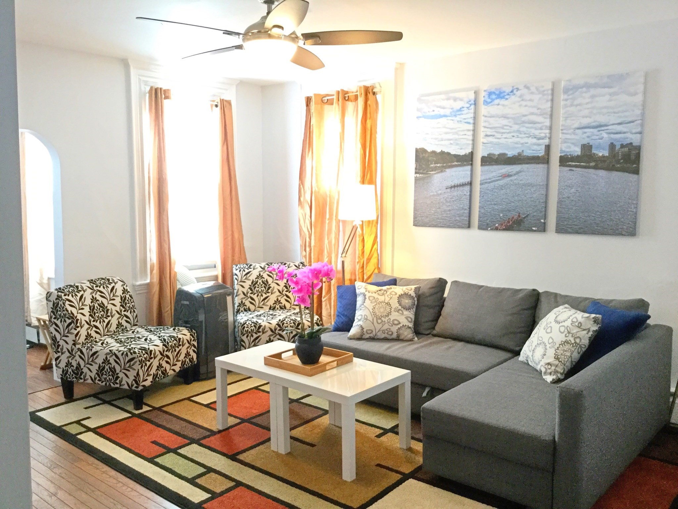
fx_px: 607
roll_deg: +0.4
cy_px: 254
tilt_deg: -6.7
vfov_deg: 45.4
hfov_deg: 58.4
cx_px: 339
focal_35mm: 31
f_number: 2.4
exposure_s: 1/30
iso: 100
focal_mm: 3.3
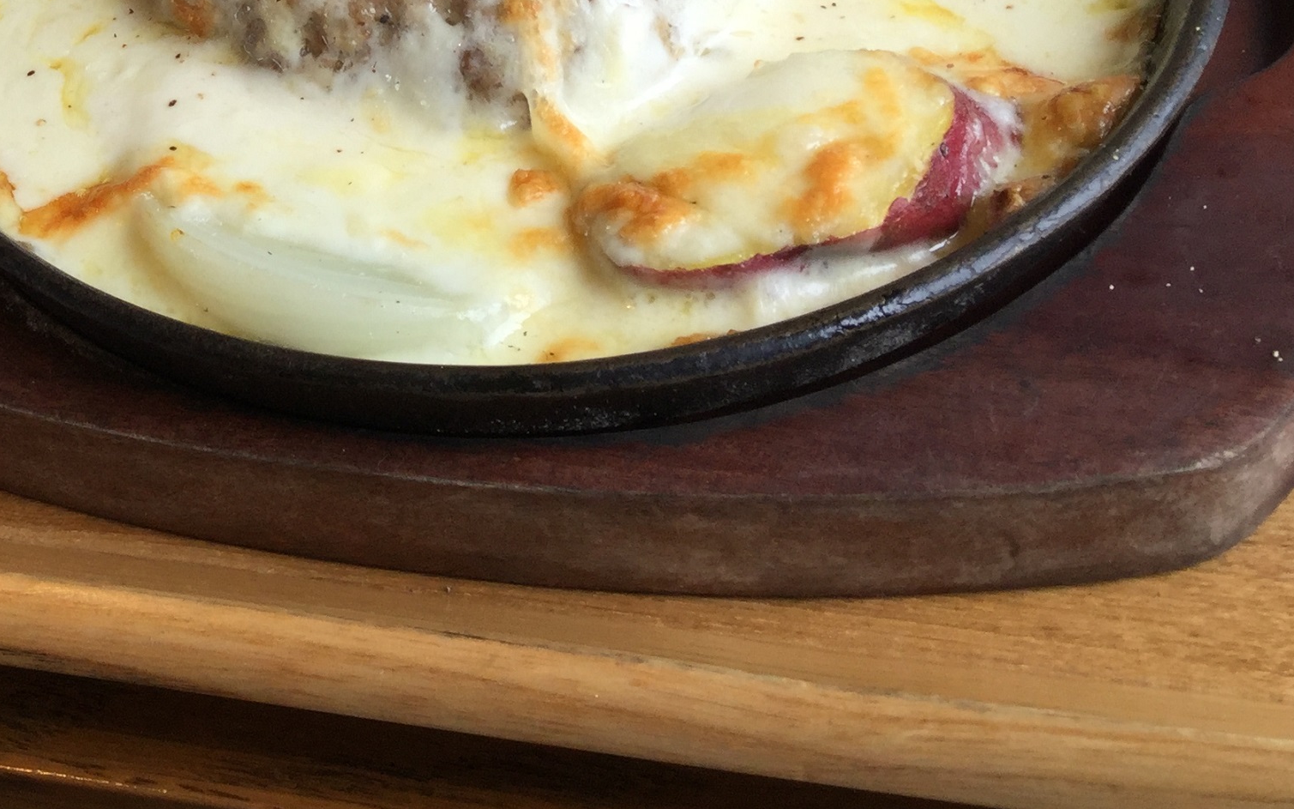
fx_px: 2257
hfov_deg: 30.7
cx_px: 159
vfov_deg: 19.4
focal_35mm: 64
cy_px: -112
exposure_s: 1/132
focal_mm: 3.3
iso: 25
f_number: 2.4
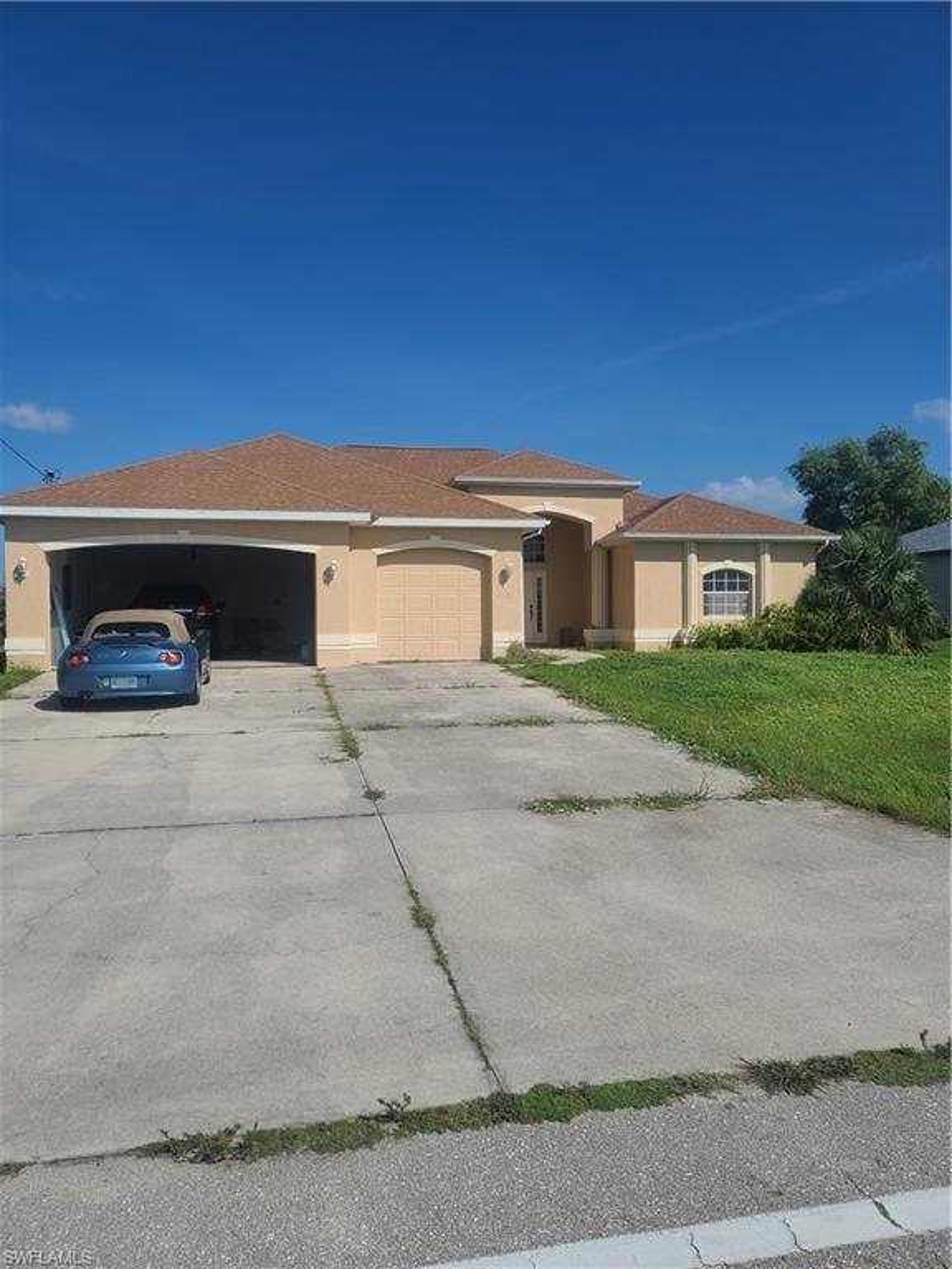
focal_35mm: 25
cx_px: 476
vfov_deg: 69.4
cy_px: 634
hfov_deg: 54.9
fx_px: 917
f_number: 1.8
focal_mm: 7
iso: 16
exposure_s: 1/1988
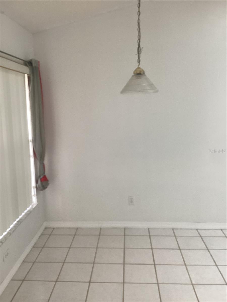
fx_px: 271
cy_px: 151
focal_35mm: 31
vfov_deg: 58.4
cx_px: 114
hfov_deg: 45.4
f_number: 2.4
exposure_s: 1/60
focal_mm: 3.3
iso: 100
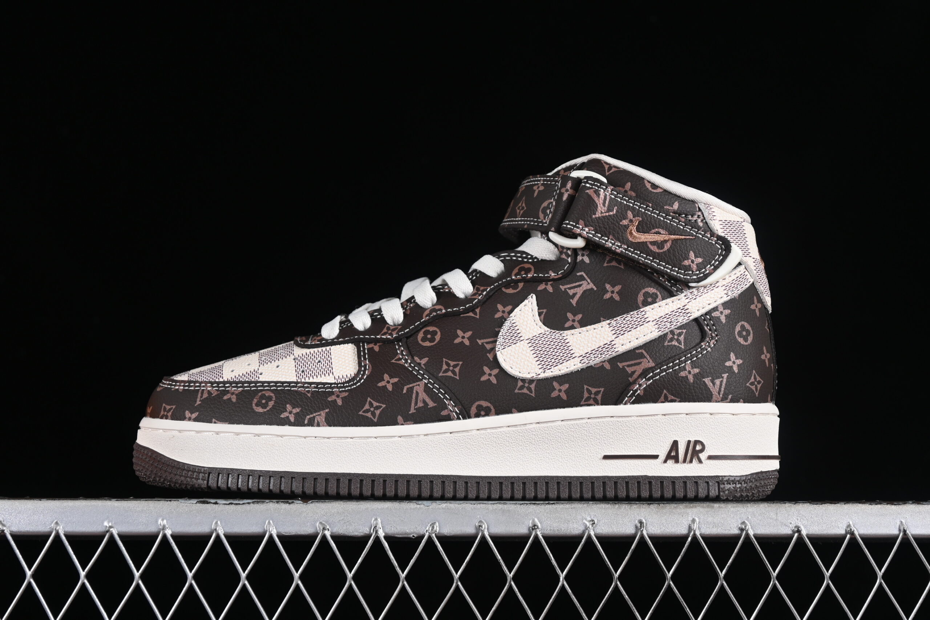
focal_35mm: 75
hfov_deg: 27.0
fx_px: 1937
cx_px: 465
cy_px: 310
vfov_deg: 18.2
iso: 160
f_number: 6.3
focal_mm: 50
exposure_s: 1/60
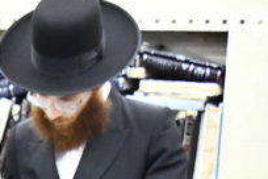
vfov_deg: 5.7
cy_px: 573
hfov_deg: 8.9
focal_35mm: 220
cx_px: -238
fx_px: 1638
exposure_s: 1/250
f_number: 5.6
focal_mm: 32
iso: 3200
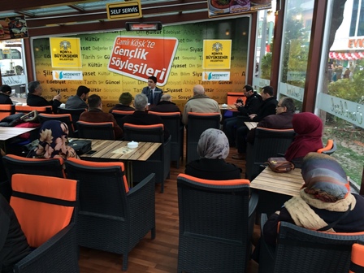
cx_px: 182
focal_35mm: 29
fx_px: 305
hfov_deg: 61.7
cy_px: 136
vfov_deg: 48.2
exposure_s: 1/158
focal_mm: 4.15
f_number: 2.2
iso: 32
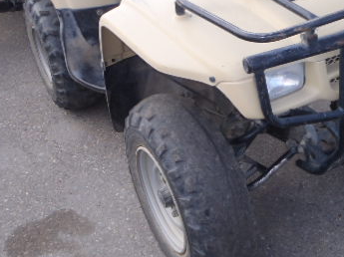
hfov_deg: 36.6
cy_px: 83
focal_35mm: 52
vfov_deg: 27.8
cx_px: 215
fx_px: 516
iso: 80
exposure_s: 1/125
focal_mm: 5
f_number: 4.5
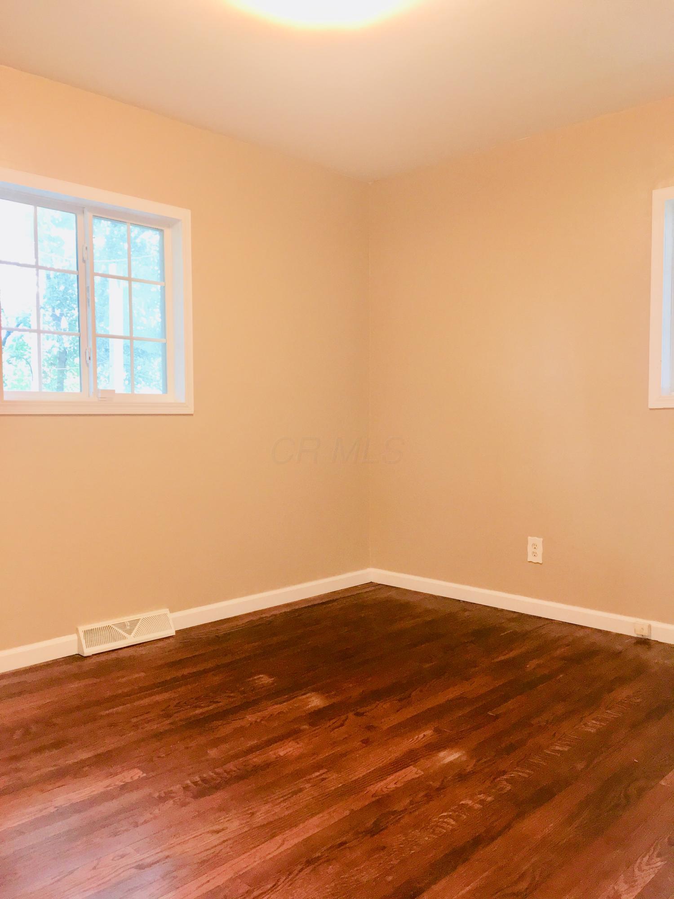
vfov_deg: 61.7
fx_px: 753
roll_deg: +0.9
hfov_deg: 48.2
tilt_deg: -1.8
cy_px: 450
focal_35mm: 29
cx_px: 337
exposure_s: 1/30
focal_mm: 4.15
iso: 125
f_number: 2.2
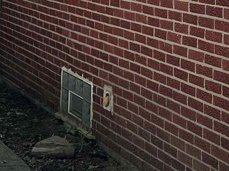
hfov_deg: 15.5
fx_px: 840
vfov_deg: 11.3
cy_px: -67
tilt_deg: +1.9
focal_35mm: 127
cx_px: 134
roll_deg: -2.1
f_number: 1.78
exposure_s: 1/762
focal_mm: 6.86
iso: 80
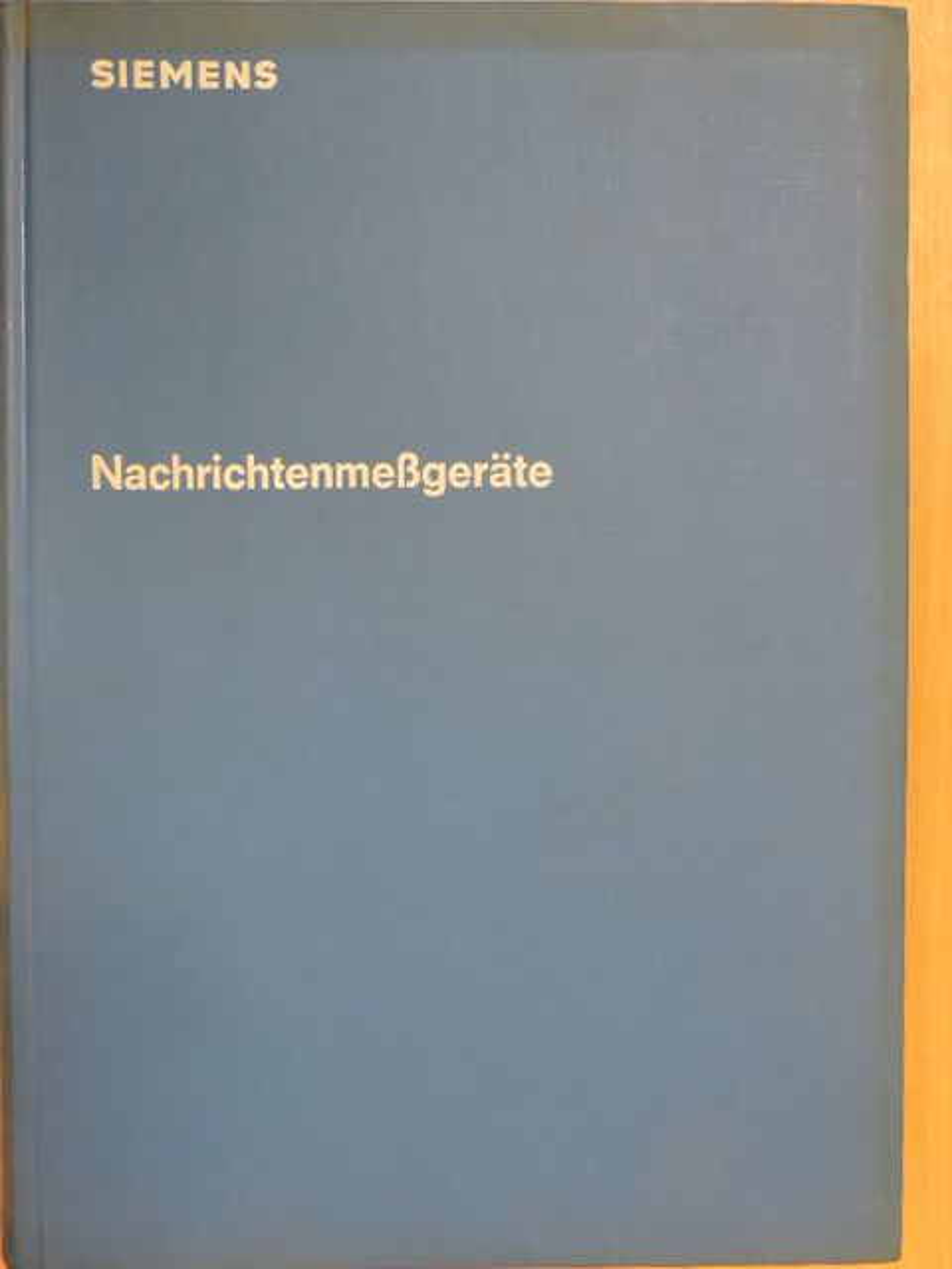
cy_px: 634
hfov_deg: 36.0
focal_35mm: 40
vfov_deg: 46.8
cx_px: 476
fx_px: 1467
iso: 900
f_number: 3.8
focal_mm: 7.2
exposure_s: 1/40
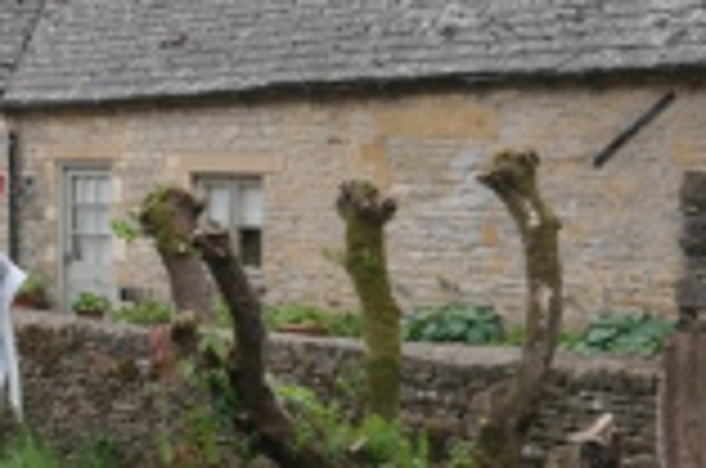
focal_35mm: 92
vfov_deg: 14.6
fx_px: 1801
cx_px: -211
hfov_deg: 20.3
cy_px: 428
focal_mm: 20
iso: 100
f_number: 5.6
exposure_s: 1/200
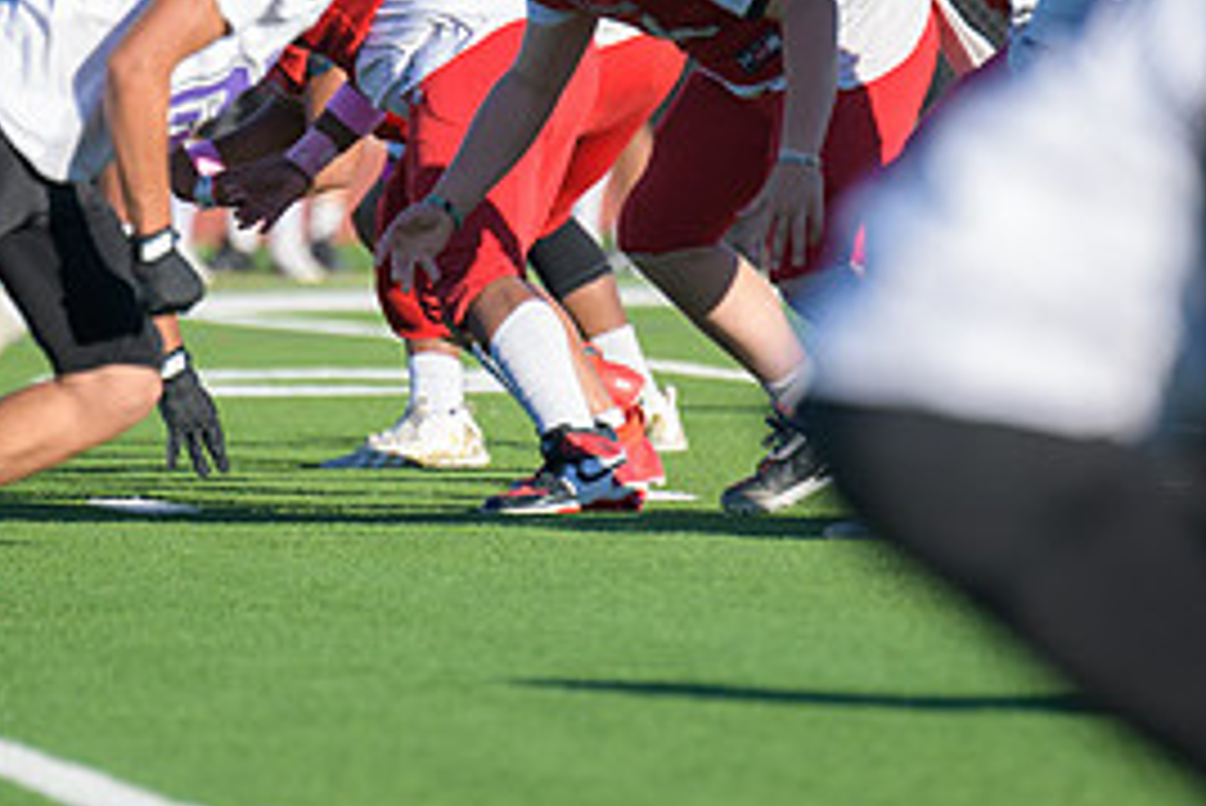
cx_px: 518
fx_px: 21752
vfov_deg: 2.1
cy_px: 115
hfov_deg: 3.2
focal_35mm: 649
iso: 400
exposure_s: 1/4000
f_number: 2.8
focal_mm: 300
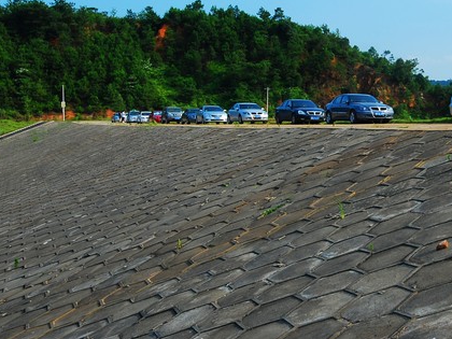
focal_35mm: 62
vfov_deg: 23.5
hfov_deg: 30.3
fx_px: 810
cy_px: 100
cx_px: 376
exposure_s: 1/60
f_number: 13
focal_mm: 20
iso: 100
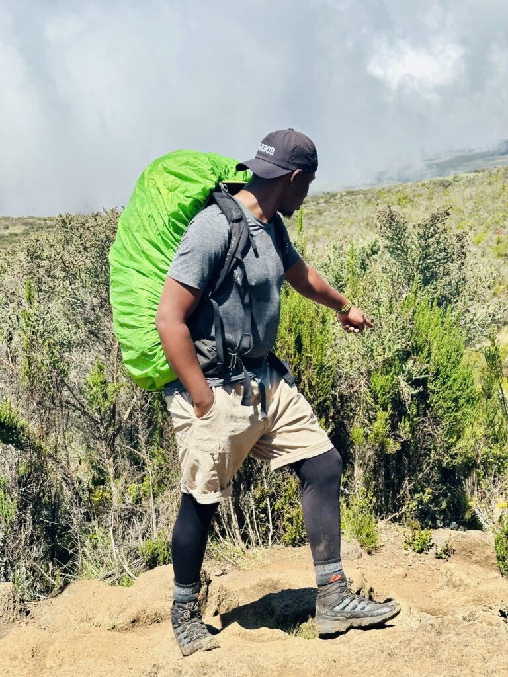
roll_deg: -2.9
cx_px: 254
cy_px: 338
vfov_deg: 39.7
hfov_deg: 30.3
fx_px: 939
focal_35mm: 48
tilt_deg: -6.8
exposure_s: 1/3367
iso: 64
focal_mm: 6.86
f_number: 1.78
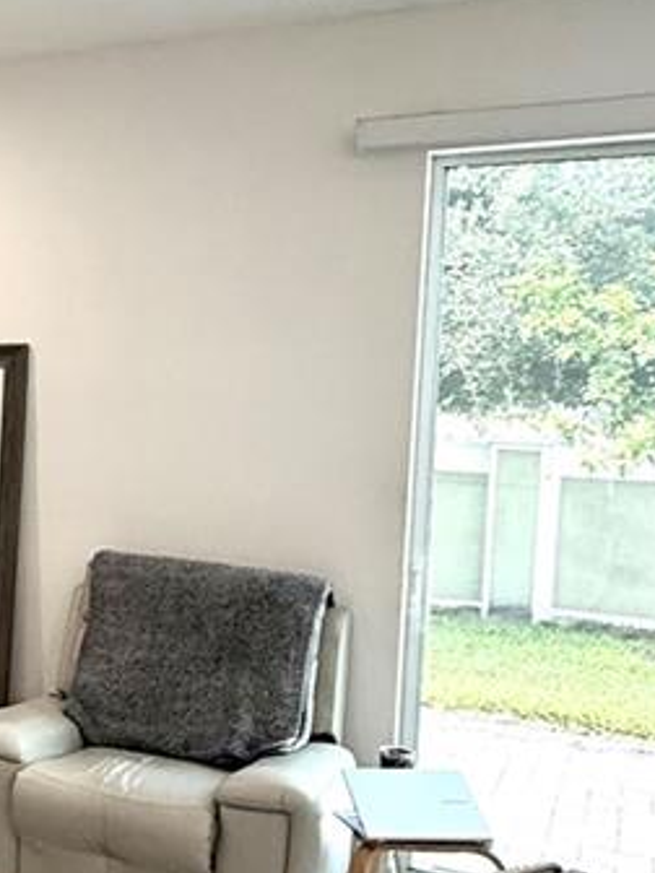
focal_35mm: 50
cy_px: 462
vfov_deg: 38.2
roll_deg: -1.2
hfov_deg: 25.4
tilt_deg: -1.7
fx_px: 1261
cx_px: -182
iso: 200
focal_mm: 2.22
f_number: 2.2
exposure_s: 1/60
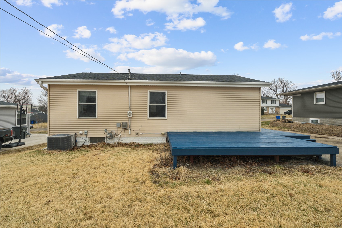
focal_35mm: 16
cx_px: 171
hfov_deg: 96.7
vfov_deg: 73.7
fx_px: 152
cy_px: 114
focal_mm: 16
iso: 400
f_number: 10
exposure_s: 1/80
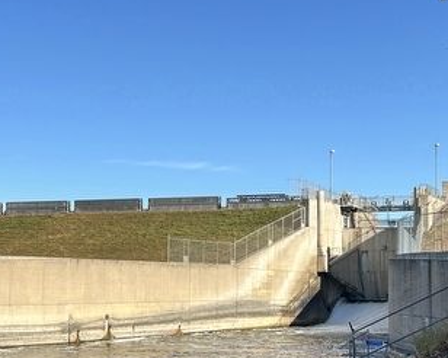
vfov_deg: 23.1
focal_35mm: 66
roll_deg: -0.6
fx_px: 875
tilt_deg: +2.9
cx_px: 241
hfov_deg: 28.7
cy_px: 230
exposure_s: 1/949
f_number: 1.5
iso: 50
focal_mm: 5.7
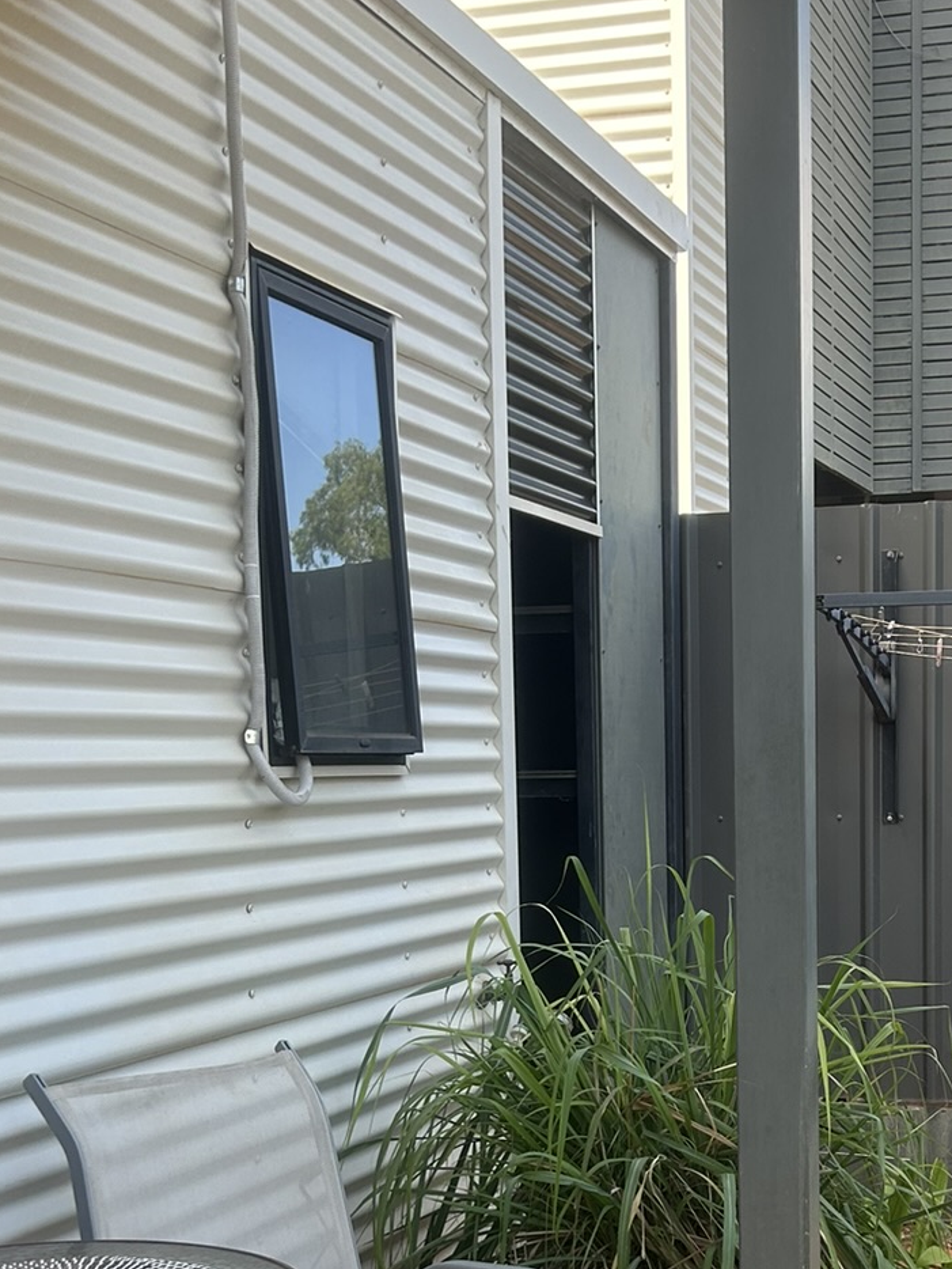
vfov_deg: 33.0
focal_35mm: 57
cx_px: 712
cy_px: 967
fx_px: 2089
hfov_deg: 25.4
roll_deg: +0.9
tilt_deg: -3.1
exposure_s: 1/709
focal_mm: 5.7
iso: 50
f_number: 1.5
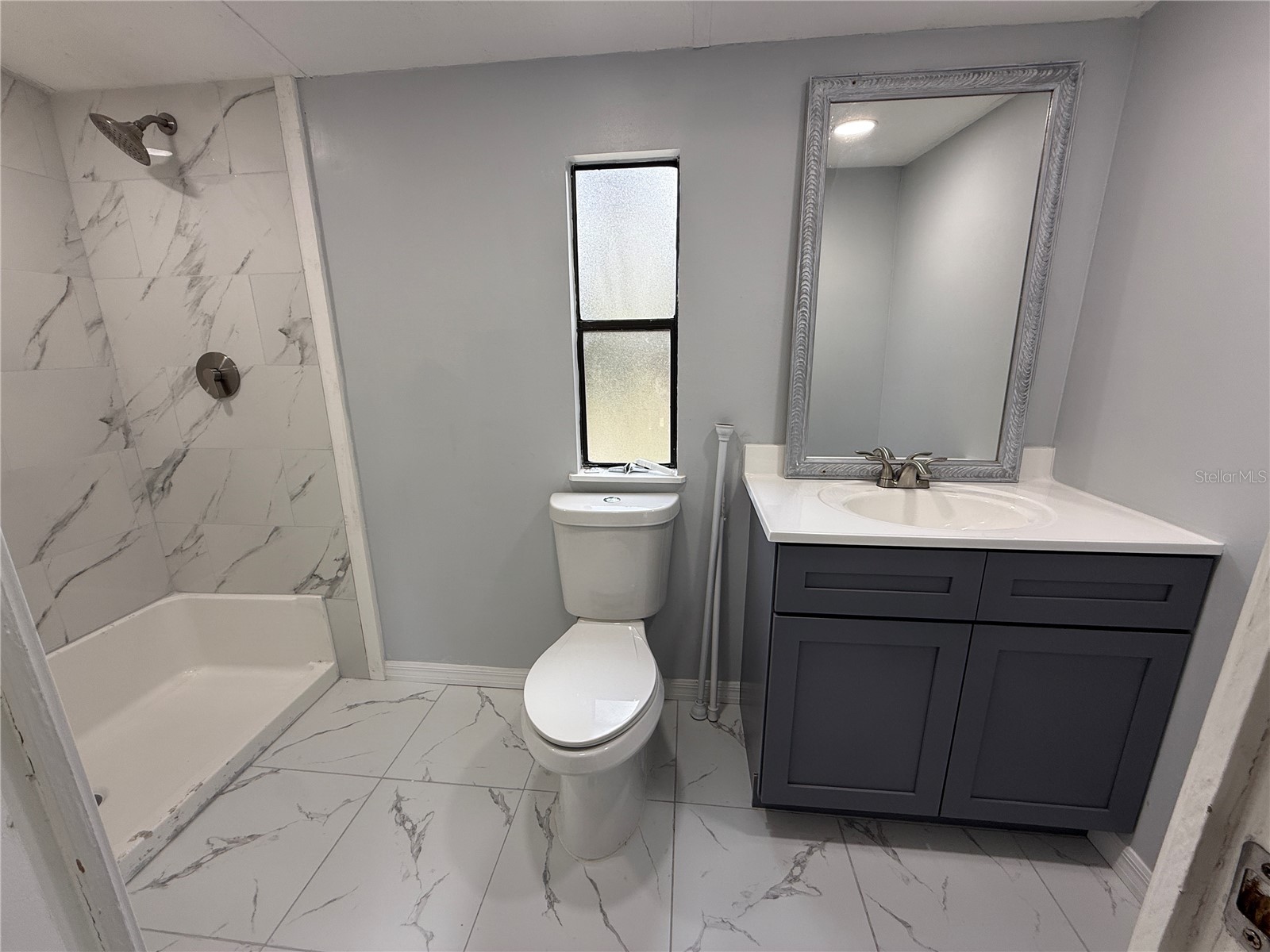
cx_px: 635
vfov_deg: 85.7
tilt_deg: -14.5
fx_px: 514
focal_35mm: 14
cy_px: 476
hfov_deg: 102.1
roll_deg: +0.3
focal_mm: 2.22
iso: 64
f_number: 2.2
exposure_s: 1/99
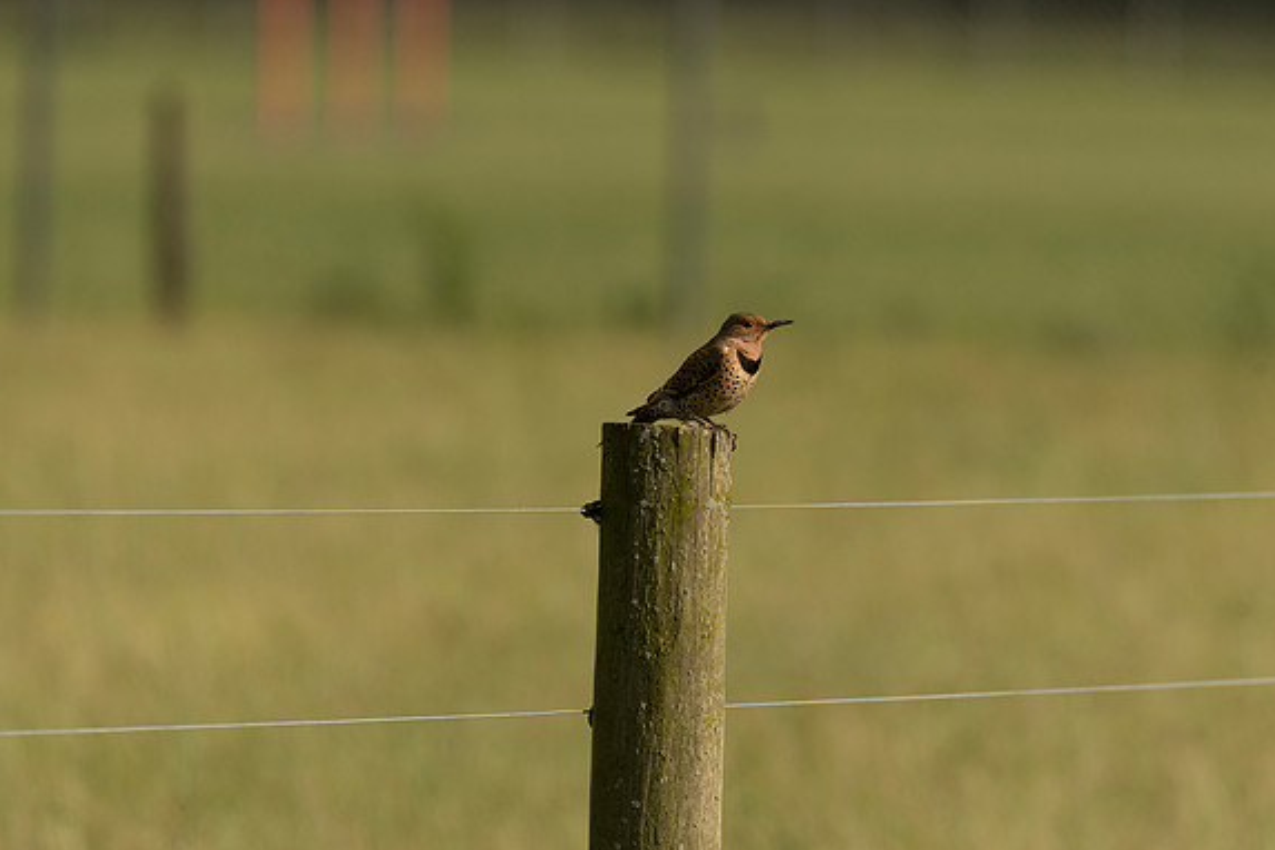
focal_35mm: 911
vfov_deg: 1.5
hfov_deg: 2.3
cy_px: 426
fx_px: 32262
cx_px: 639
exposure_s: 1/1000
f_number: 8
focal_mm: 600
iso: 320
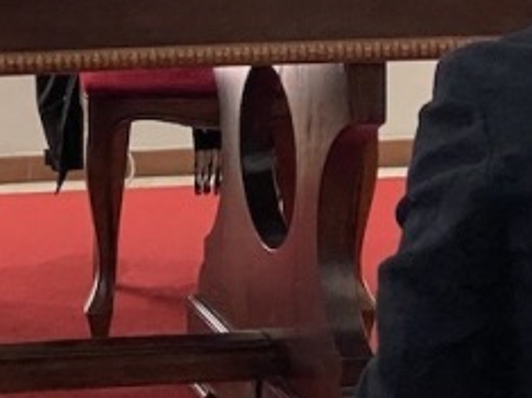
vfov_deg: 8.2
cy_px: -179
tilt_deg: -5.5
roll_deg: +0.7
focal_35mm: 177
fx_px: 2719
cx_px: -129
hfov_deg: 10.9
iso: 400
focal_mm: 6
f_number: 2
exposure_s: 1/50
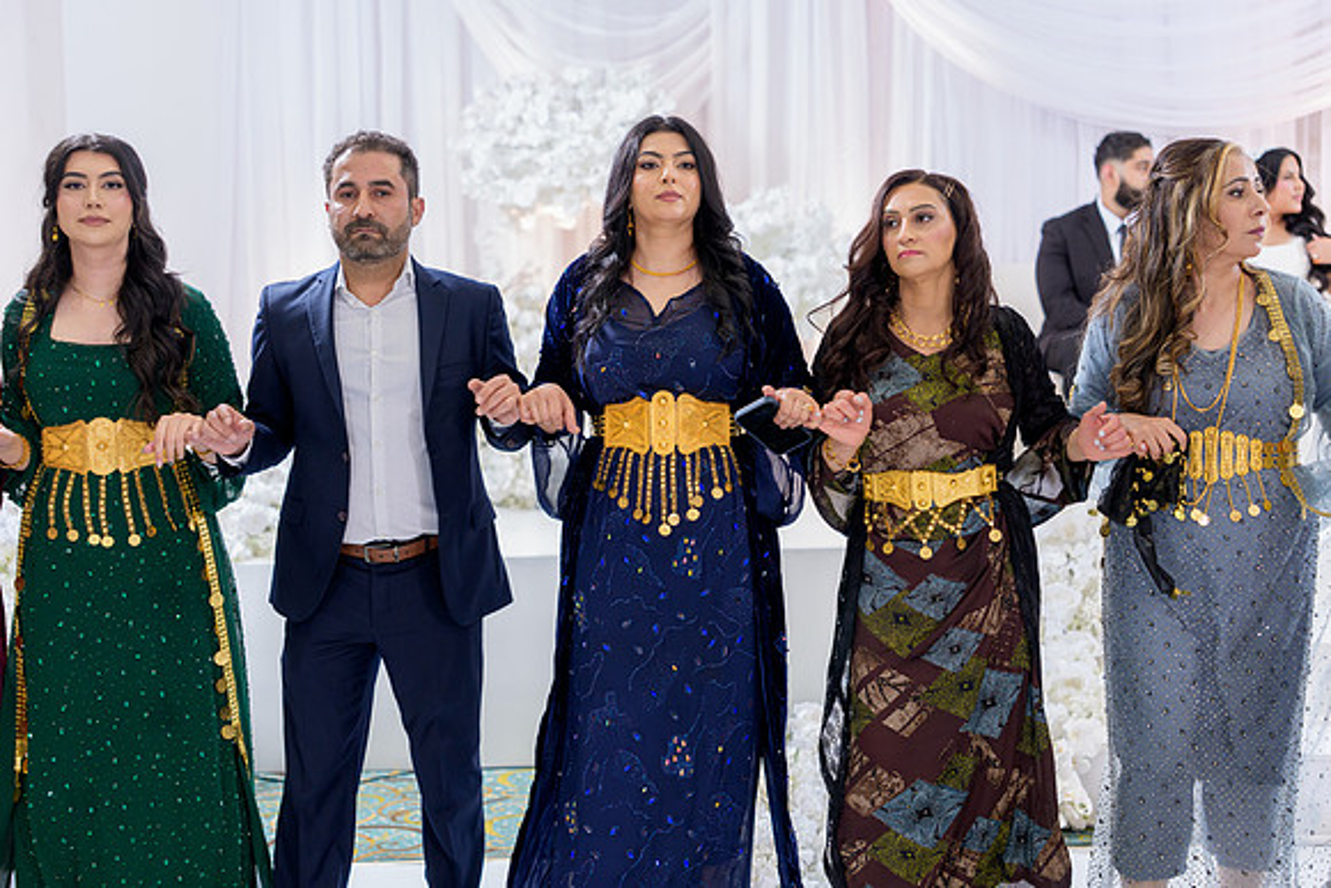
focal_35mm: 50
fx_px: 1849
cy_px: 444
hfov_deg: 39.6
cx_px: 666
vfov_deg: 27.0
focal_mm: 50
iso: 640
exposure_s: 1/200
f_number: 2
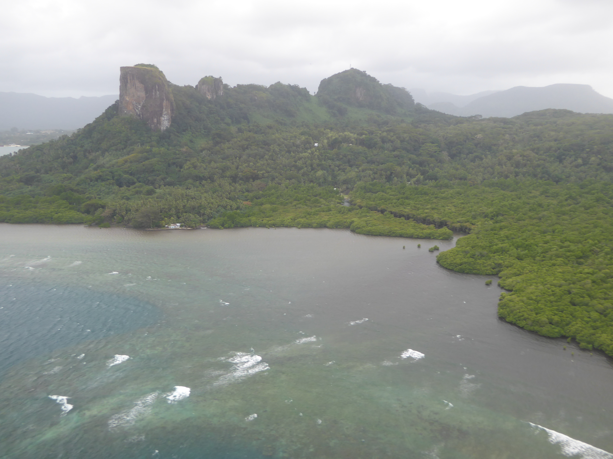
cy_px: 230
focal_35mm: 32
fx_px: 567
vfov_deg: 44.2
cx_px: 306
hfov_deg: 56.8
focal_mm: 5.4
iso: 80
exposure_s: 1/160
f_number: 3.5
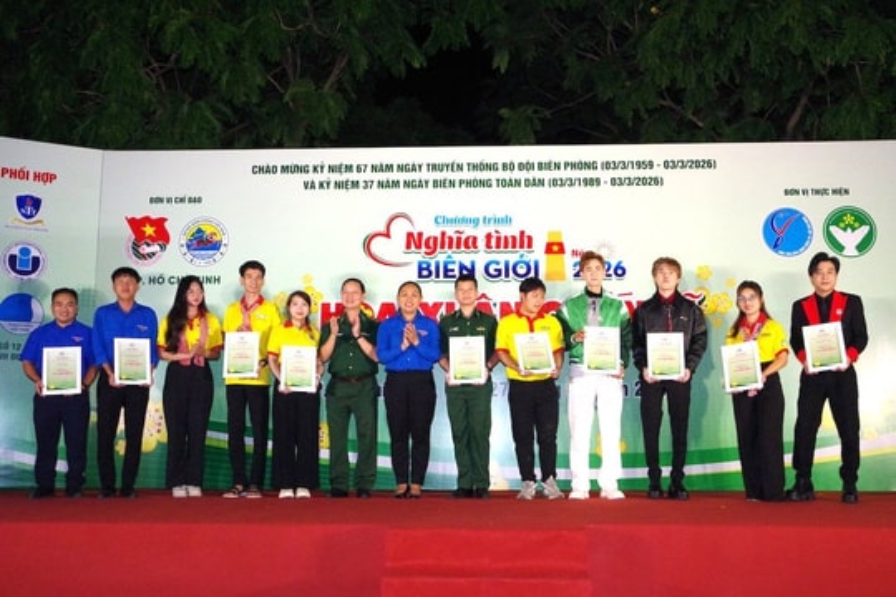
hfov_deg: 53.1
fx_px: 896
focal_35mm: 36
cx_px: 448
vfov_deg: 36.9
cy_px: 298
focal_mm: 24
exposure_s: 1/180
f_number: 10
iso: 6400
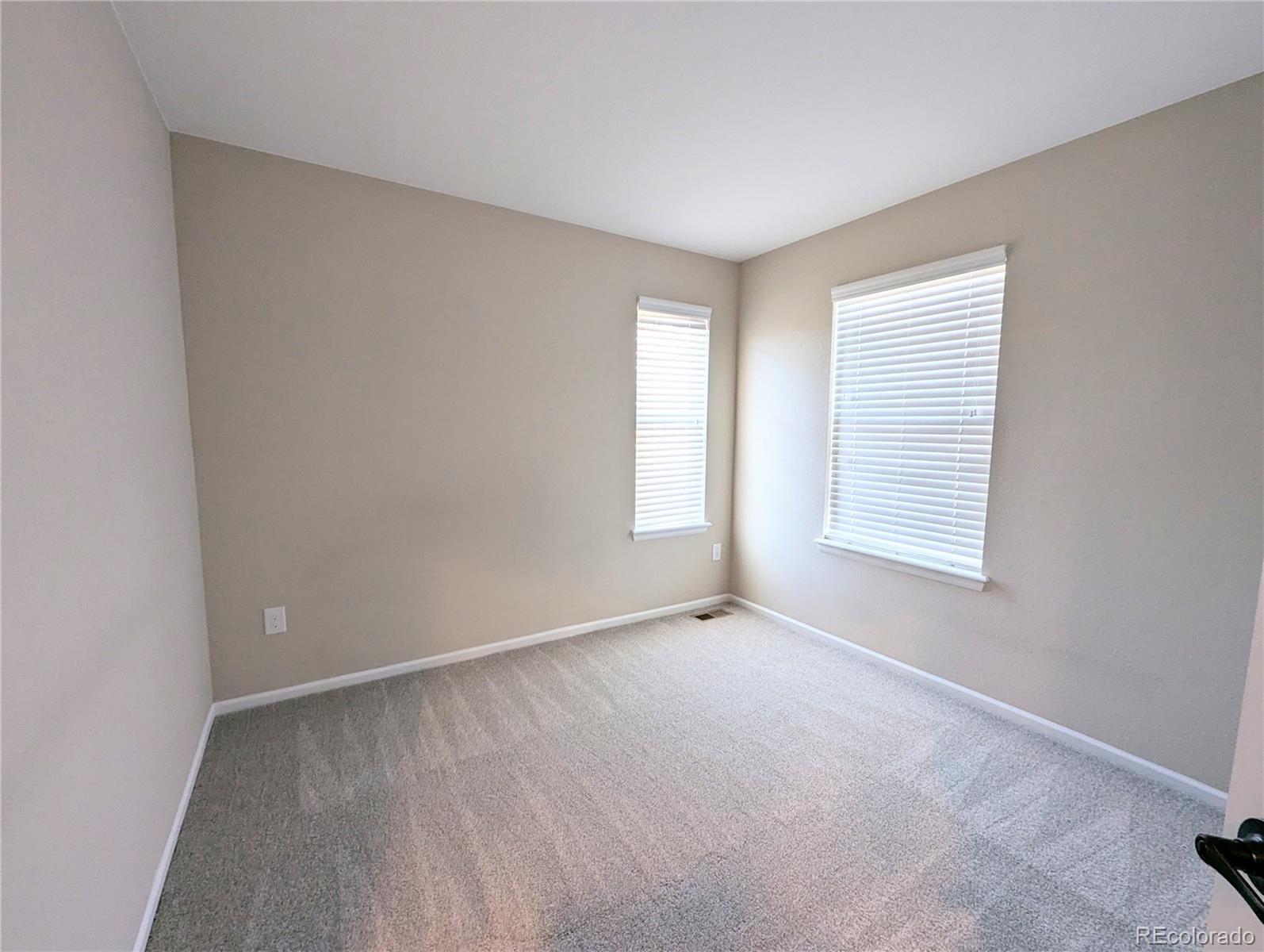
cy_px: 476
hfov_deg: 106.1
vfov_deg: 90.1
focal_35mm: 13
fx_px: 475
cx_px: 632
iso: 54
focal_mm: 1.95
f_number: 2.2
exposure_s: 1/23.8
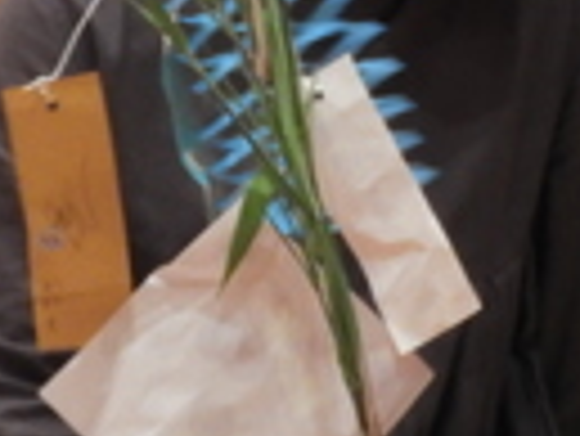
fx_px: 8721
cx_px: 288
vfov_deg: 2.9
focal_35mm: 520
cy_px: 4
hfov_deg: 3.8
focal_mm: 18.8
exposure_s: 1/25
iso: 400
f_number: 4.8
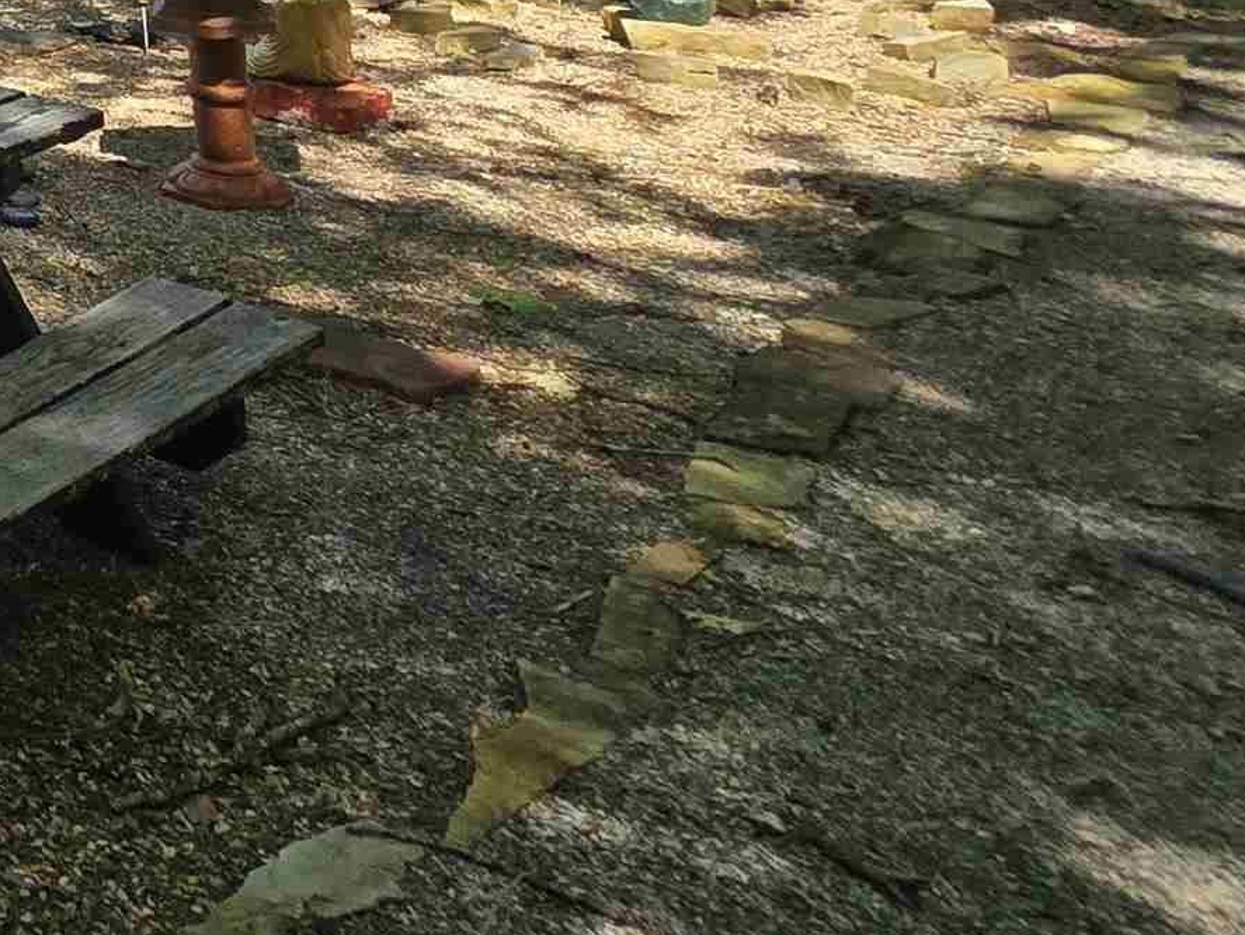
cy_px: -507
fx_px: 1619
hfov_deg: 24.2
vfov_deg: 24.3
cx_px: -879
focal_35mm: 45
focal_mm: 2.2
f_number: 2.2
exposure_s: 1/1008
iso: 50
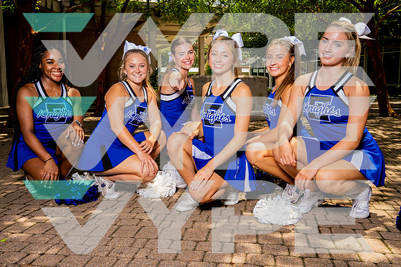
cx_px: 196
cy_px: 135
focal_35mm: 36
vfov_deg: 36.4
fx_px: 406
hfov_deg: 52.5
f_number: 8
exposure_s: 1/250
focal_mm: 31
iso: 320
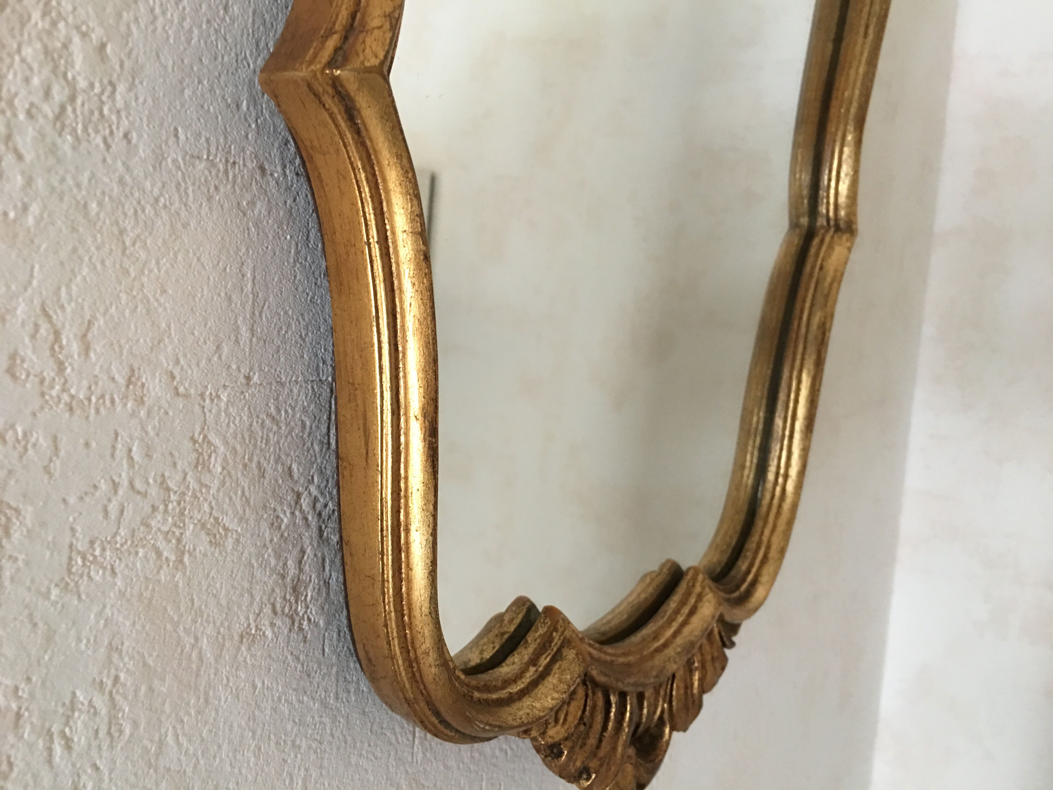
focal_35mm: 29
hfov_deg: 61.7
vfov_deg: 48.2
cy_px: 395
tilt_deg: -6.7
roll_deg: -3.4
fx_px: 882
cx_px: 526
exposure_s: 1/8
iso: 100
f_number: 2.2
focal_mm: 4.15
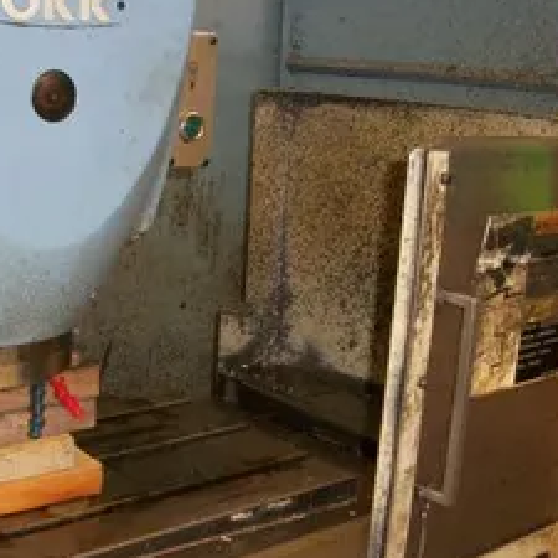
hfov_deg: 30.9
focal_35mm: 55
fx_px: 1003
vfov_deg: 31.0
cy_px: 339
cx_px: 198
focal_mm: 6.3
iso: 160
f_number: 3.1
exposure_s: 1/30
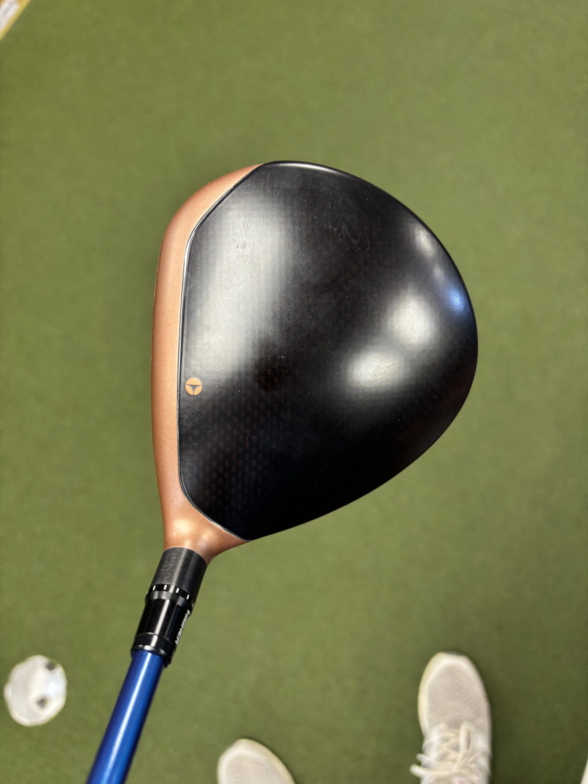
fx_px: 589
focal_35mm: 26
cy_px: 392
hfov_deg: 53.1
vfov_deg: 67.3
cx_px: 294
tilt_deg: -71.0
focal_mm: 5.96
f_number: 1.6
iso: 320
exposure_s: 1/60
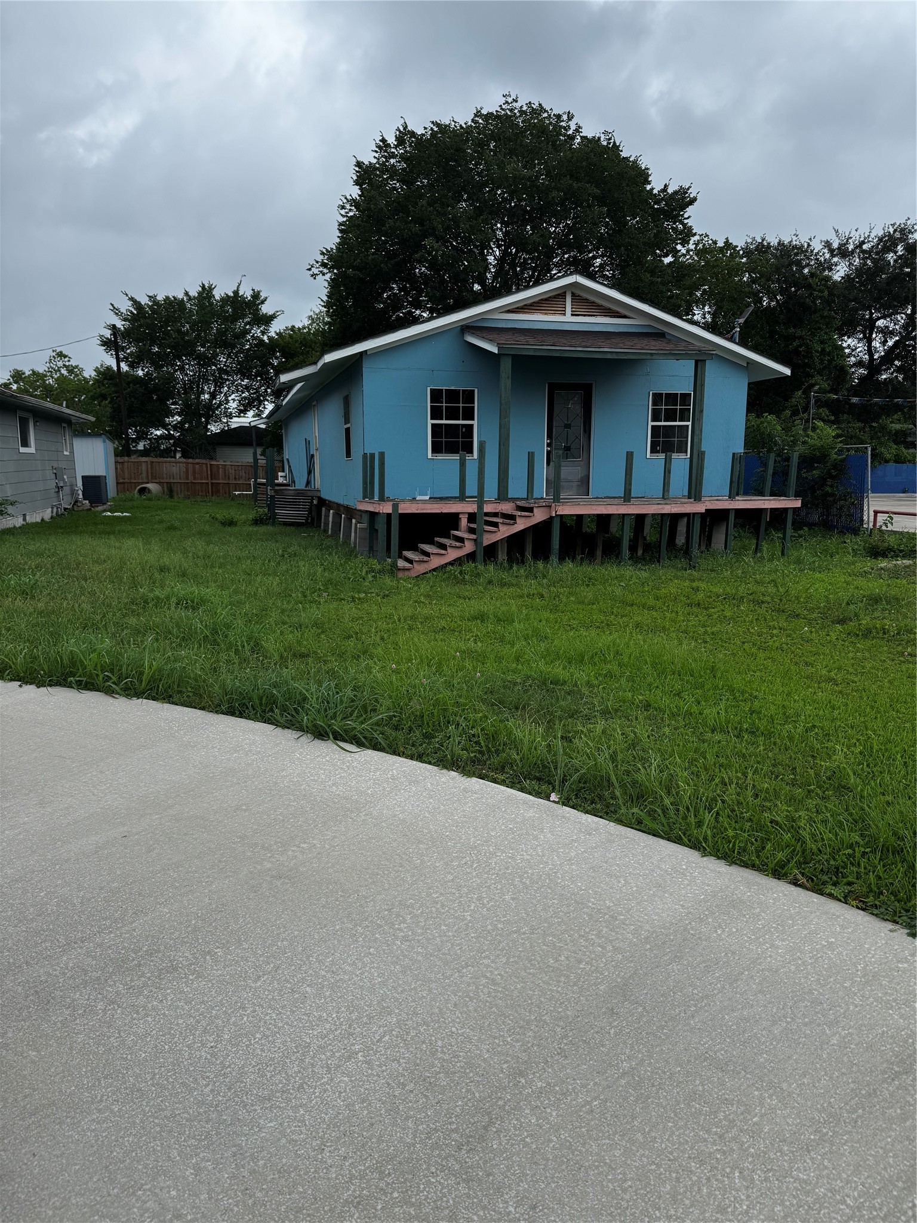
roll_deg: +0.2
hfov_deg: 56.8
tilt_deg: -10.0
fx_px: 848
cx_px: 458
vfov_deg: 71.6
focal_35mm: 24
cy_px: 612
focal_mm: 6.76
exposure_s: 1/1311
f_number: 1.78
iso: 80
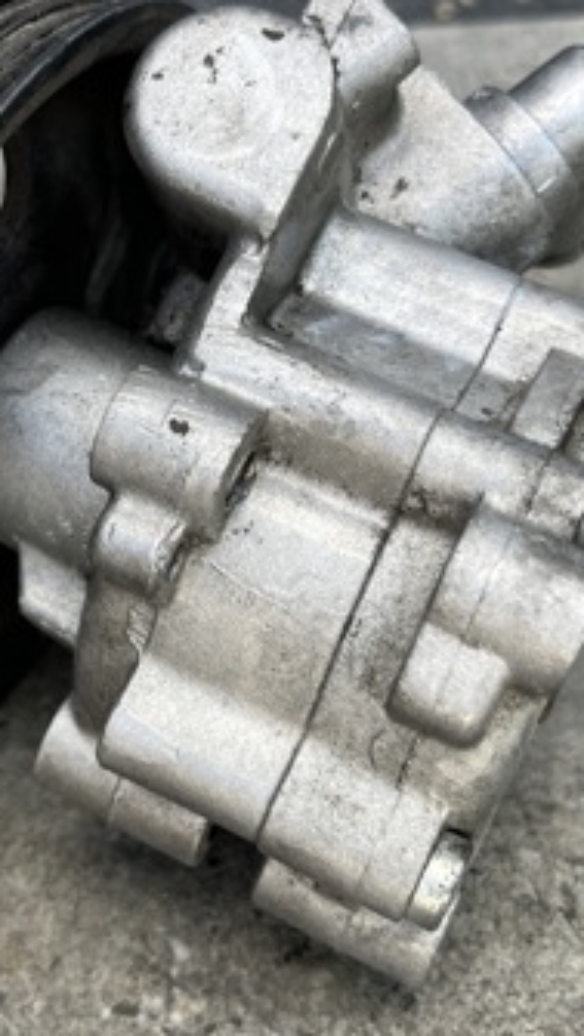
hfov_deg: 22.0
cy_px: 465
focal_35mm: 54
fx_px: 1483
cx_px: 127
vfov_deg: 38.4
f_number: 1.6
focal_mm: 5.1
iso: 40
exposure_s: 1/213
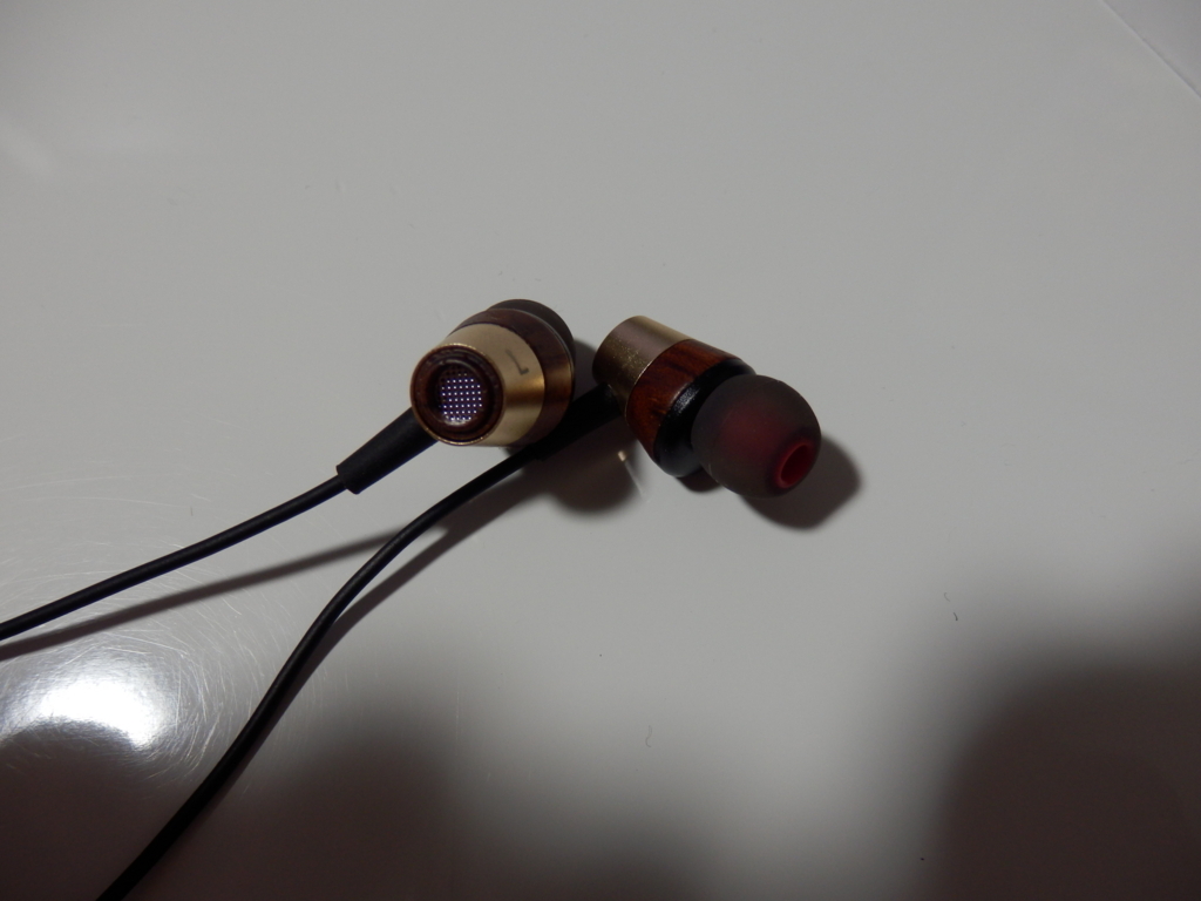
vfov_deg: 54.9
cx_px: 600
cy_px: 450
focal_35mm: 25
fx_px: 867
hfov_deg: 69.4
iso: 125
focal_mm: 4.5
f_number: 3
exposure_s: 1/30
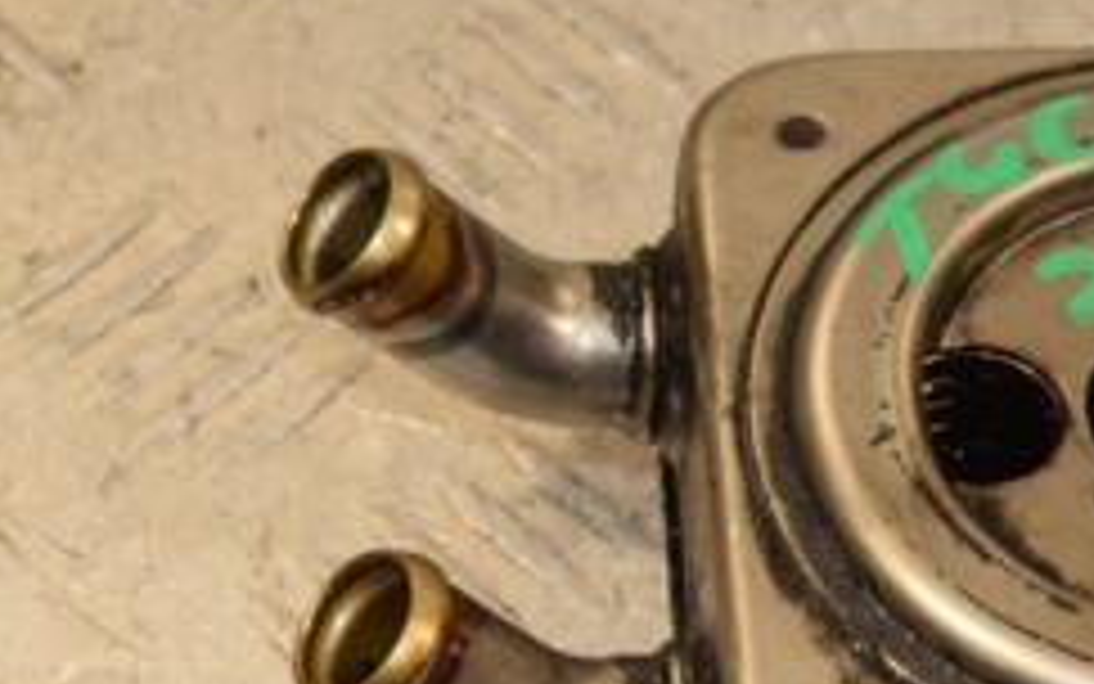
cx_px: 1058
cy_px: 554
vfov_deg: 5.3
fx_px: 7426
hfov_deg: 8.4
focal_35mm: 249
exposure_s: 1/200
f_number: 8
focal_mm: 66
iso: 800
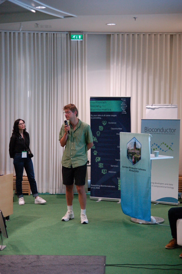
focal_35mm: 72
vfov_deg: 28.1
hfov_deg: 18.9
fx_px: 547
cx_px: 91
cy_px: 137
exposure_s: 1/125
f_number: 2.8
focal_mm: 48
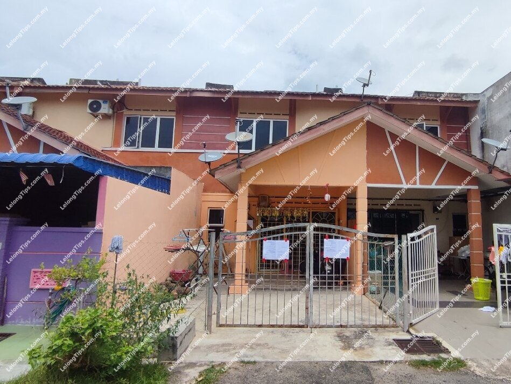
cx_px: 256
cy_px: 192
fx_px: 236
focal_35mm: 16
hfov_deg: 94.5
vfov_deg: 78.1
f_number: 2.2
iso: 50
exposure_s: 1/2248
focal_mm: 1.65
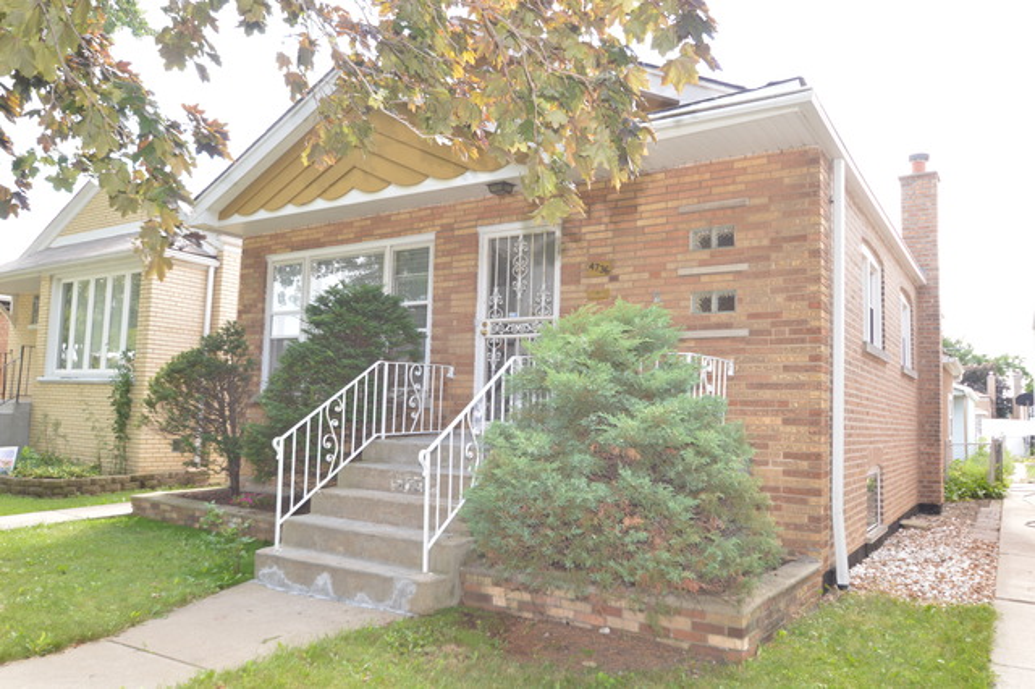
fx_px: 733
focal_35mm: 26
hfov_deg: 70.5
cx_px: 518
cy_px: 344
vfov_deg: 50.4
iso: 360
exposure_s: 1/125
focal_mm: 17
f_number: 5.6
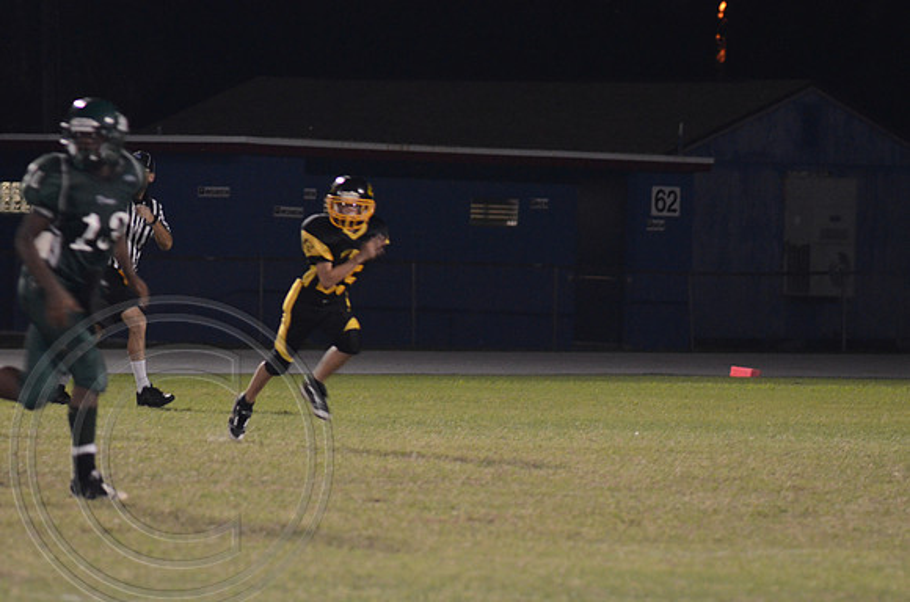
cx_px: 455
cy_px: 301
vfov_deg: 4.6
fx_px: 7567
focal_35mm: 300
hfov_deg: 6.9
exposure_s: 1/125
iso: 3200
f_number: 5.6
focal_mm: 200
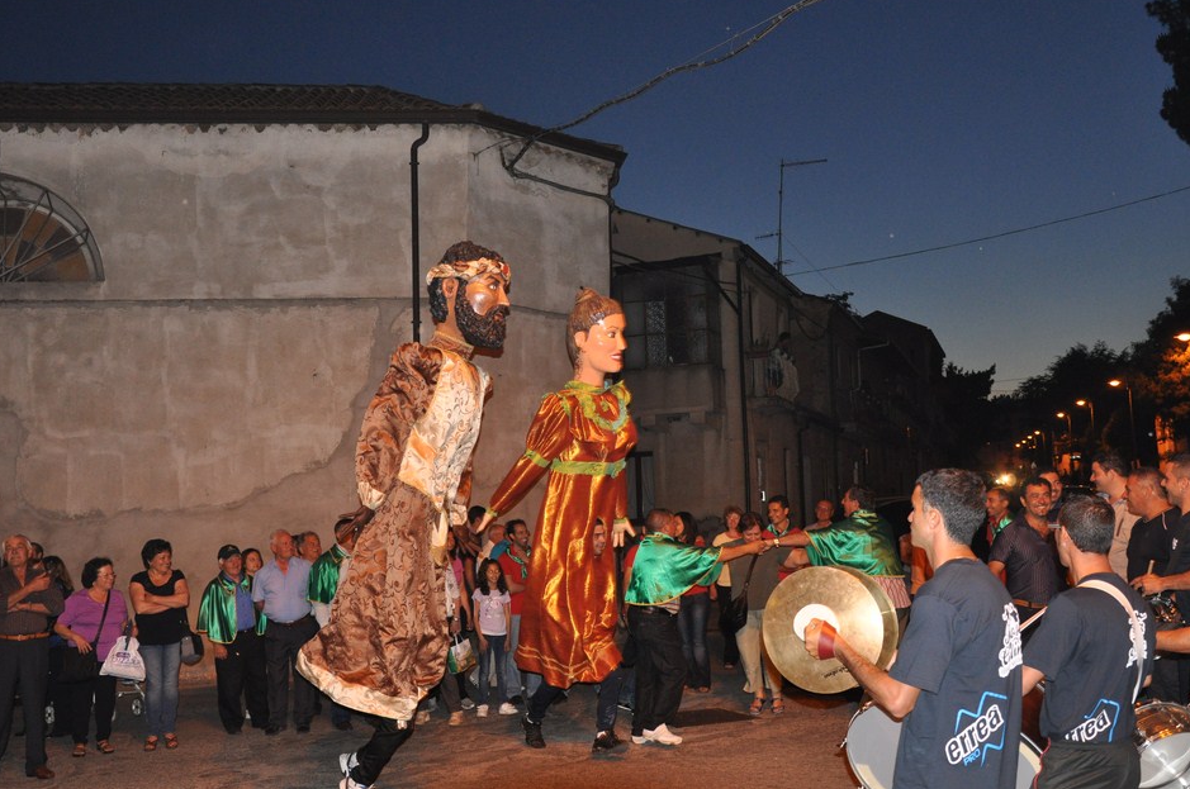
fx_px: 1188
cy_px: 393
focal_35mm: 36
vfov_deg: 36.8
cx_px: 564
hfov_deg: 53.2
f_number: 3.8
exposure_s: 1/60
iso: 800
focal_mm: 22
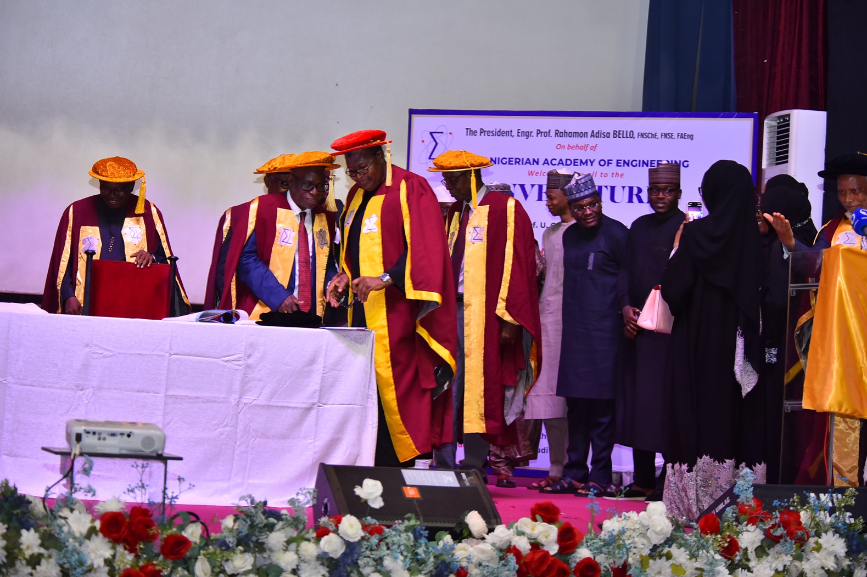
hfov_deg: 20.4
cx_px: 434
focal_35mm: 100
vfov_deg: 13.7
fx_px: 2408
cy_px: 288
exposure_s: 1/125
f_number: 5
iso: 1000
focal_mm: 100
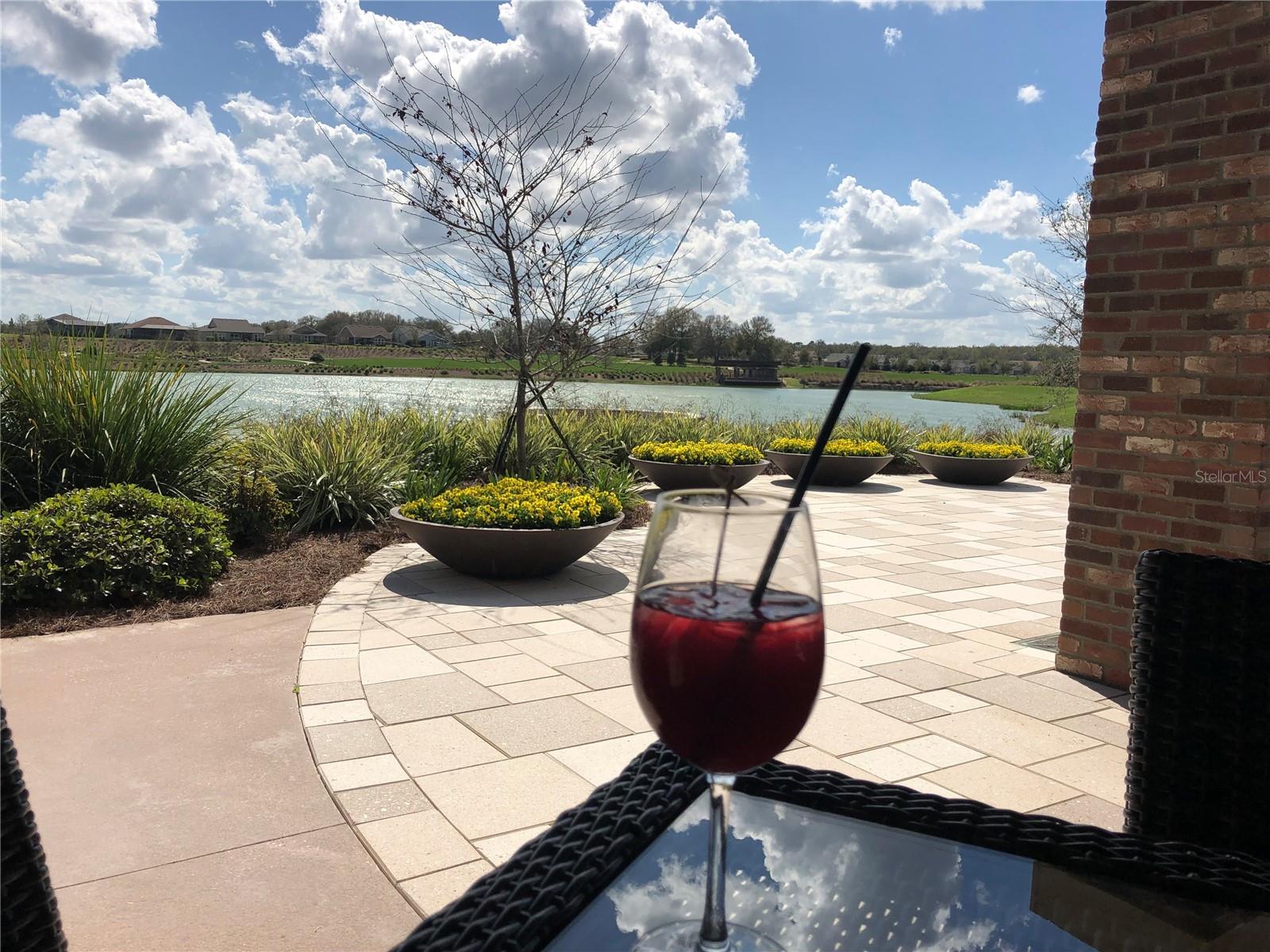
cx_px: 635
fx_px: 1027
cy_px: 476
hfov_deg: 63.4
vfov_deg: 49.7
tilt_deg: -6.6
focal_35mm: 28
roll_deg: -1.7
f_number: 1.8
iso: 20
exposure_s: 1/5348
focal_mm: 4
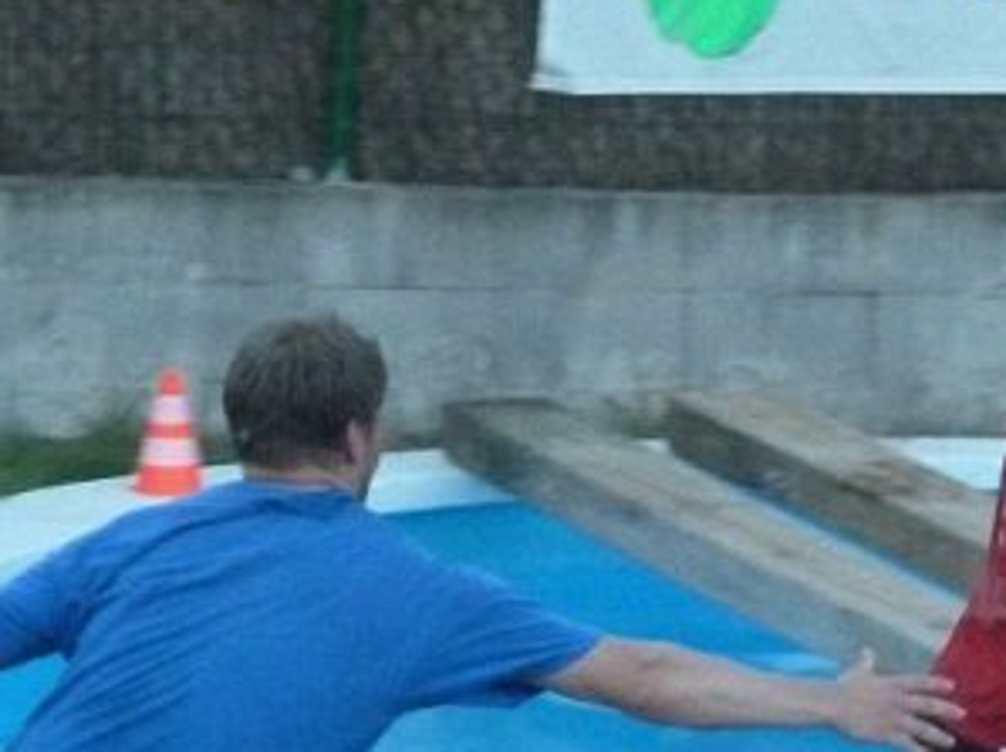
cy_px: 914
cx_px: 621
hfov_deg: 4.4
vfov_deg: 3.3
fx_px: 13183
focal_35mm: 454
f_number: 4.5
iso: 800
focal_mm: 27.8
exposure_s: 1/250
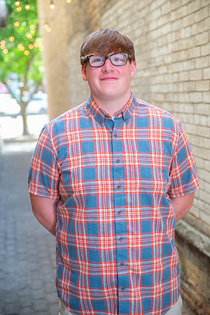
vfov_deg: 34.5
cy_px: 155
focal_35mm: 58
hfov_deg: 23.4
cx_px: 105
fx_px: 507
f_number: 2.8
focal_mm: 56
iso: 320
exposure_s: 1/200
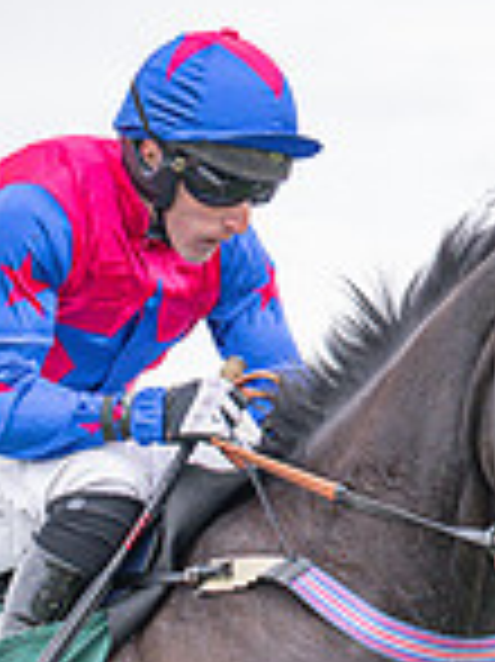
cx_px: 476
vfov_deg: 6.4
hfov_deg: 4.8
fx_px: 5919
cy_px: 806
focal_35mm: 310
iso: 800
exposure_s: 1/1600
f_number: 2.8
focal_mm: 70
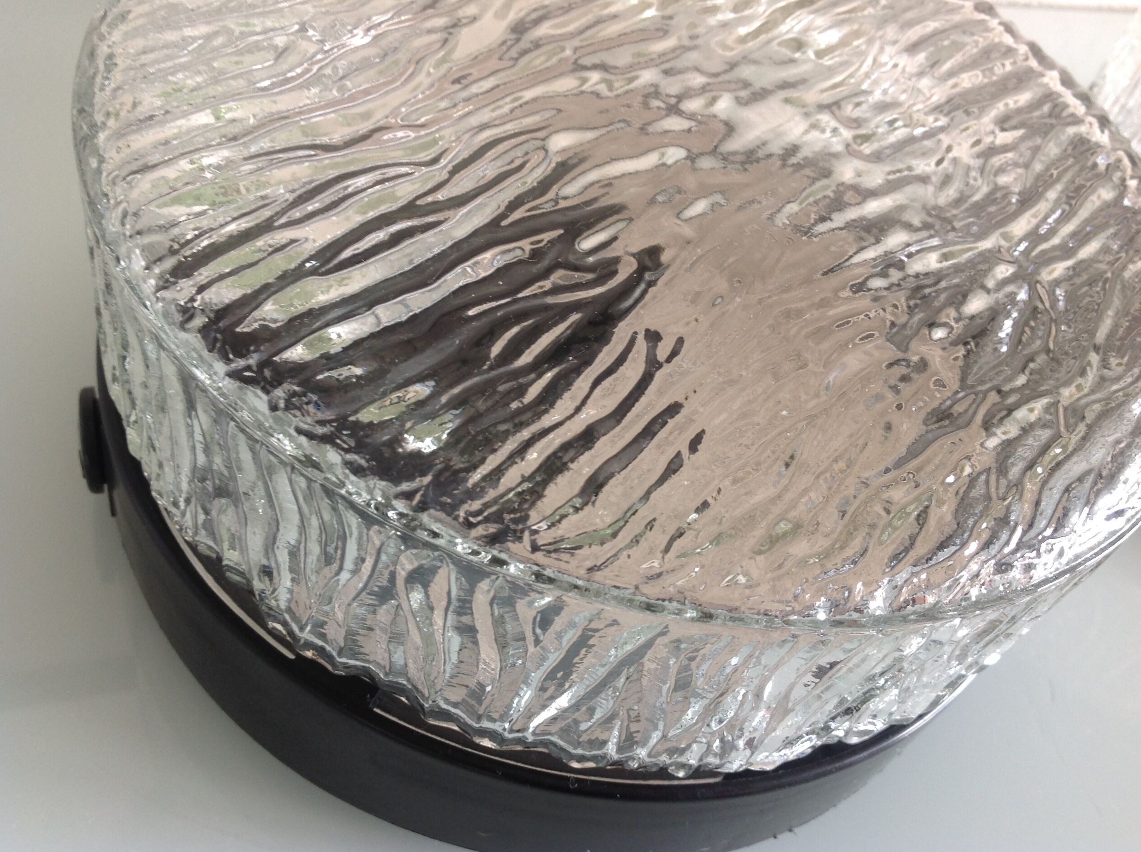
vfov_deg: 39.6
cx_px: 582
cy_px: 416
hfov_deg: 51.4
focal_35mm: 36
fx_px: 1185
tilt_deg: -48.7
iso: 50
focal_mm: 4.28
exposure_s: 1/15
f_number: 2.4
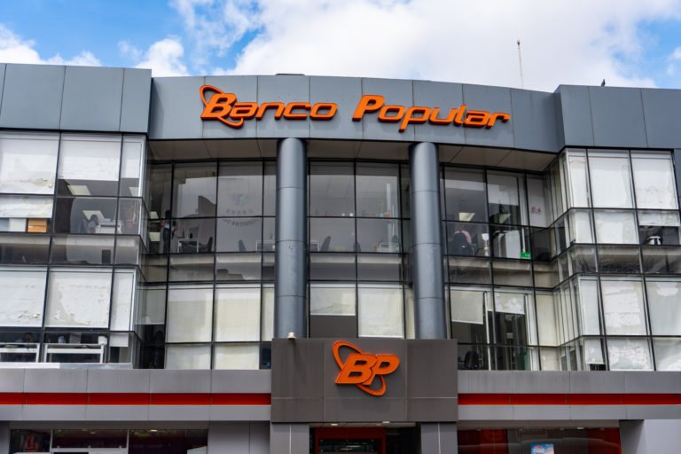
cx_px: 340
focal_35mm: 44
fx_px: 823
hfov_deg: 45.0
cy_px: 227
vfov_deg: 30.8
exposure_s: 1/400
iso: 100
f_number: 5.6
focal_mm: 29
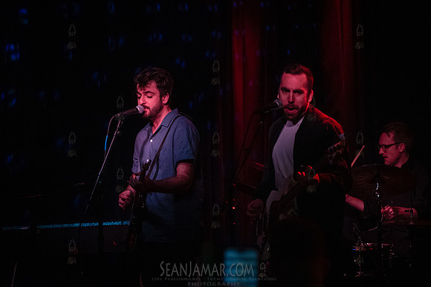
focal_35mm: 85
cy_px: 143
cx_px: 208
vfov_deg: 16.1
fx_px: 1014
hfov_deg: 24.0
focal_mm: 80
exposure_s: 1/320
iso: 8000
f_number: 3.5
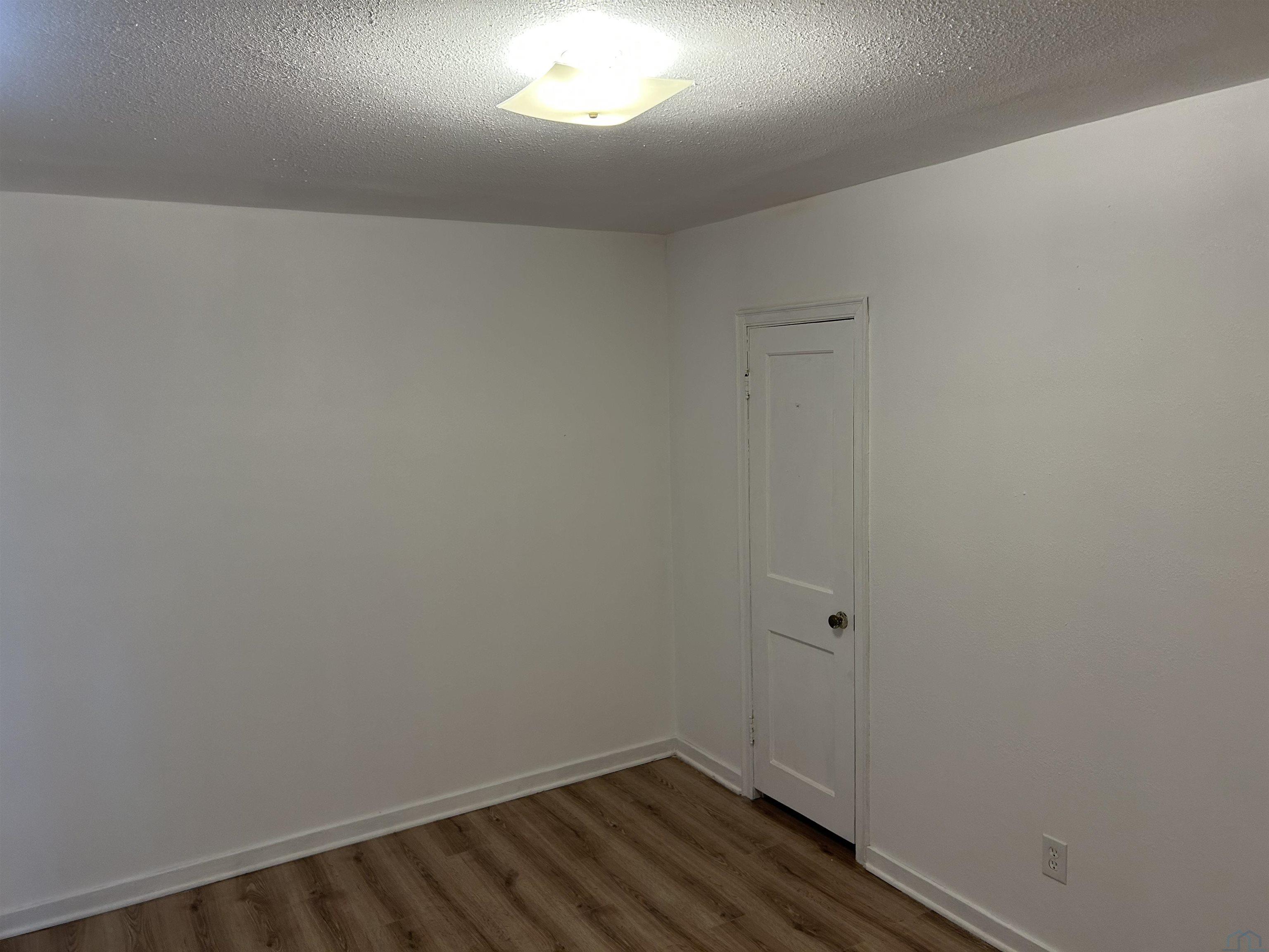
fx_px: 953
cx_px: 634
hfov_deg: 67.3
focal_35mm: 26
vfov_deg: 53.1
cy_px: 476
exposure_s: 1/60
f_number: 1.5
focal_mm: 5.7
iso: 125
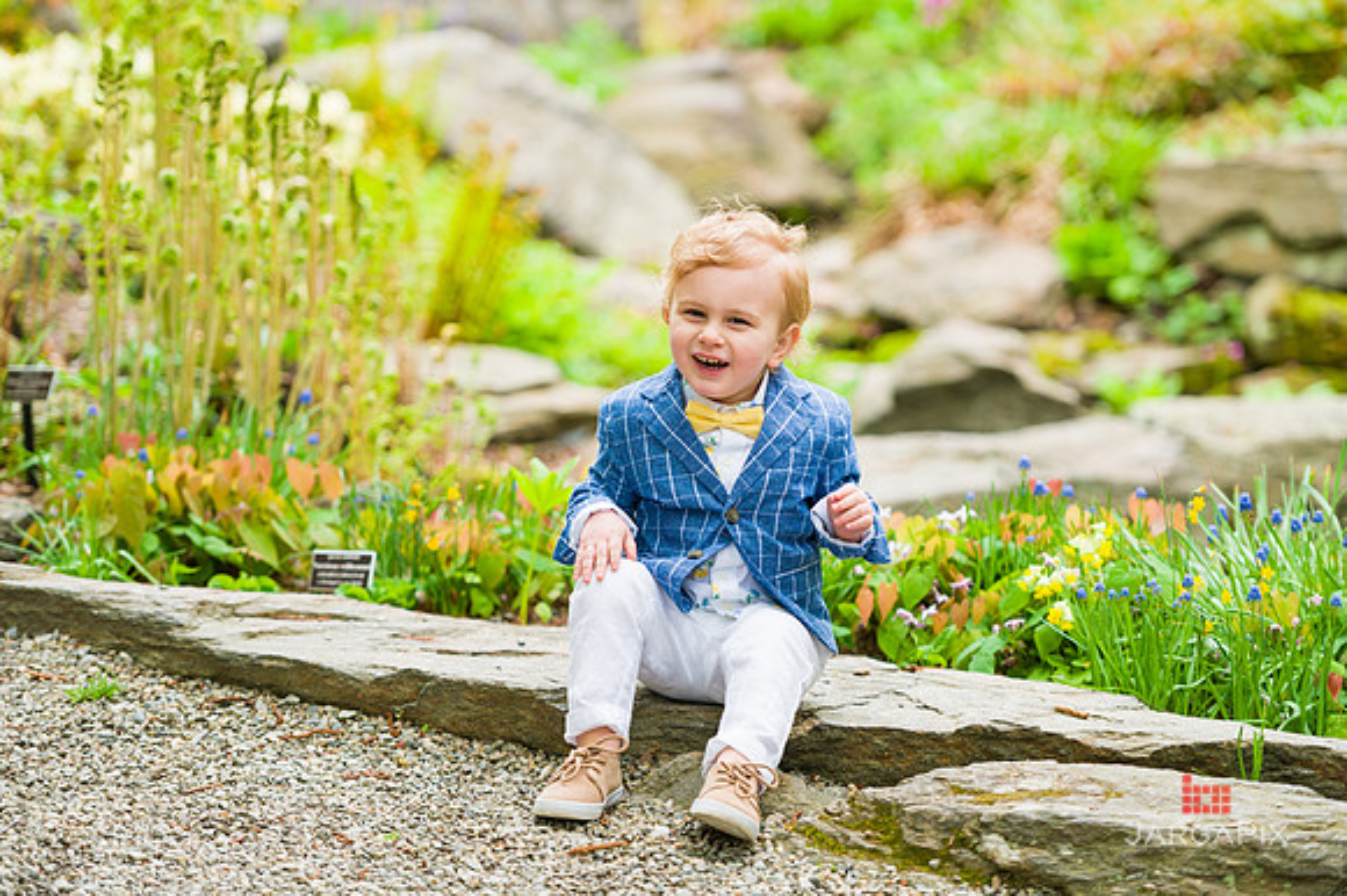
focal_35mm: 135
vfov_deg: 10.1
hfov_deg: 15.2
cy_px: 448
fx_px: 5048
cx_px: 674
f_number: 3.2
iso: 200
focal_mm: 135
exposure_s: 1/320
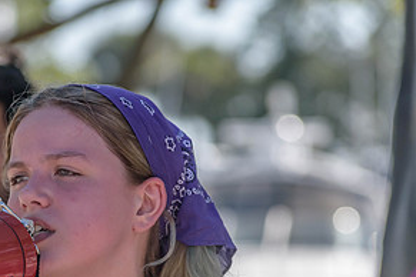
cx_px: 112
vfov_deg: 2.6
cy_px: 265
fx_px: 6043
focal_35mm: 523
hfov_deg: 3.9
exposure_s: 1/1600
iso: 400
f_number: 5
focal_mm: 175
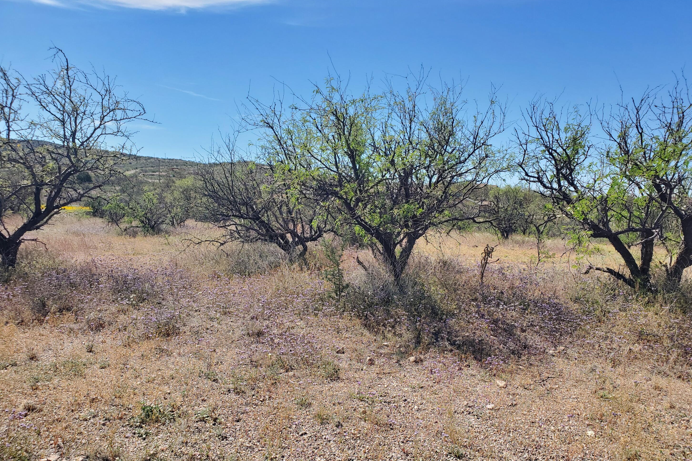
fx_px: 538
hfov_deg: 65.5
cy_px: 258
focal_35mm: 28
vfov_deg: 46.3
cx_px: 354
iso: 50
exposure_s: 1/1192
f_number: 2.4
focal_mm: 4.3
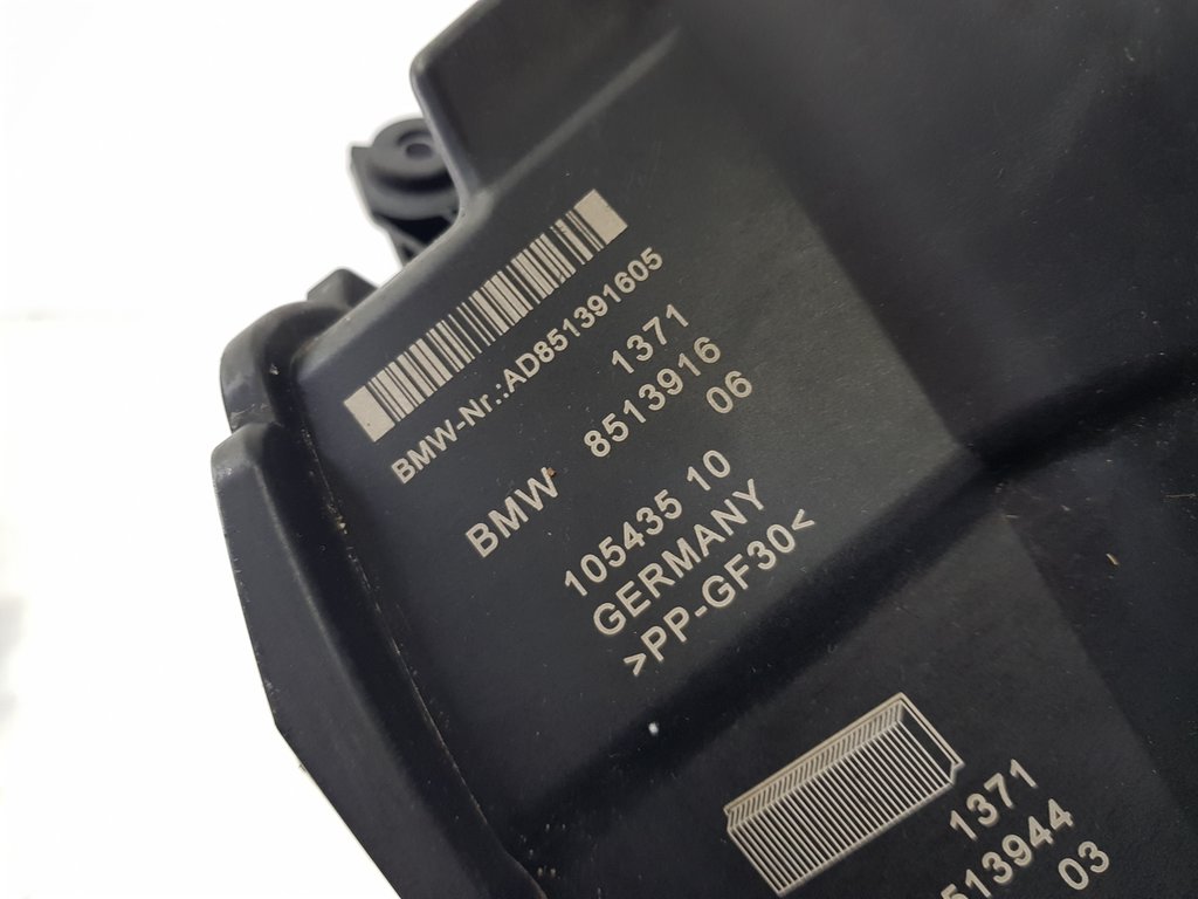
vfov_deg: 53.1
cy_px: 450
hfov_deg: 67.3
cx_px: 599
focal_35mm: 26
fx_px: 900
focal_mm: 4.2
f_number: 1.7
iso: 160
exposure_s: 1/100
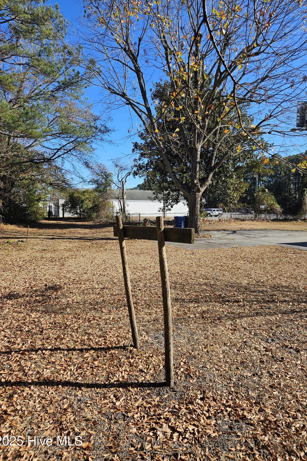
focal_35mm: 24
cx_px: 157
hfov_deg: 53.1
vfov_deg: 73.7
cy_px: 231
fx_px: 307
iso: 25
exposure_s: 1/1111
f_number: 1.8
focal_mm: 5.4
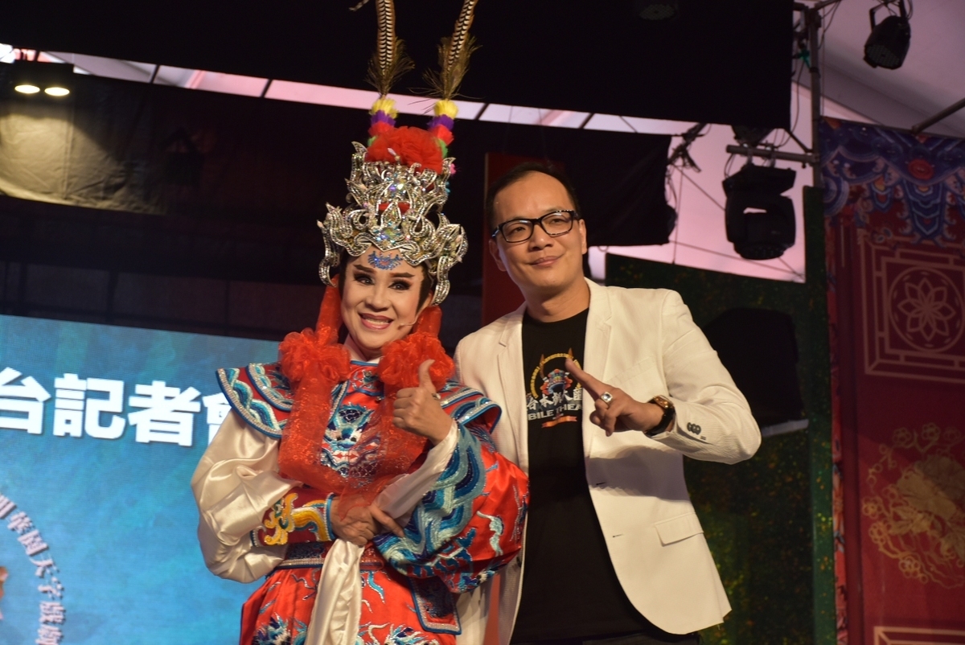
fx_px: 2012
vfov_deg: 18.2
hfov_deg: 27.0
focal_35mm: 75
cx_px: 482
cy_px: 322
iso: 500
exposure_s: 1/60
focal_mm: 50
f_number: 4.8
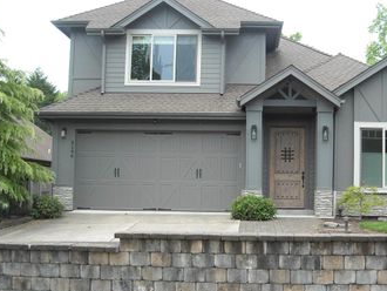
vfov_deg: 27.5
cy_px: 163
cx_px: 258
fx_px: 593
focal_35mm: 53
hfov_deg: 35.8
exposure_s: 1/201
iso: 64
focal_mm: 5.7
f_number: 2.8
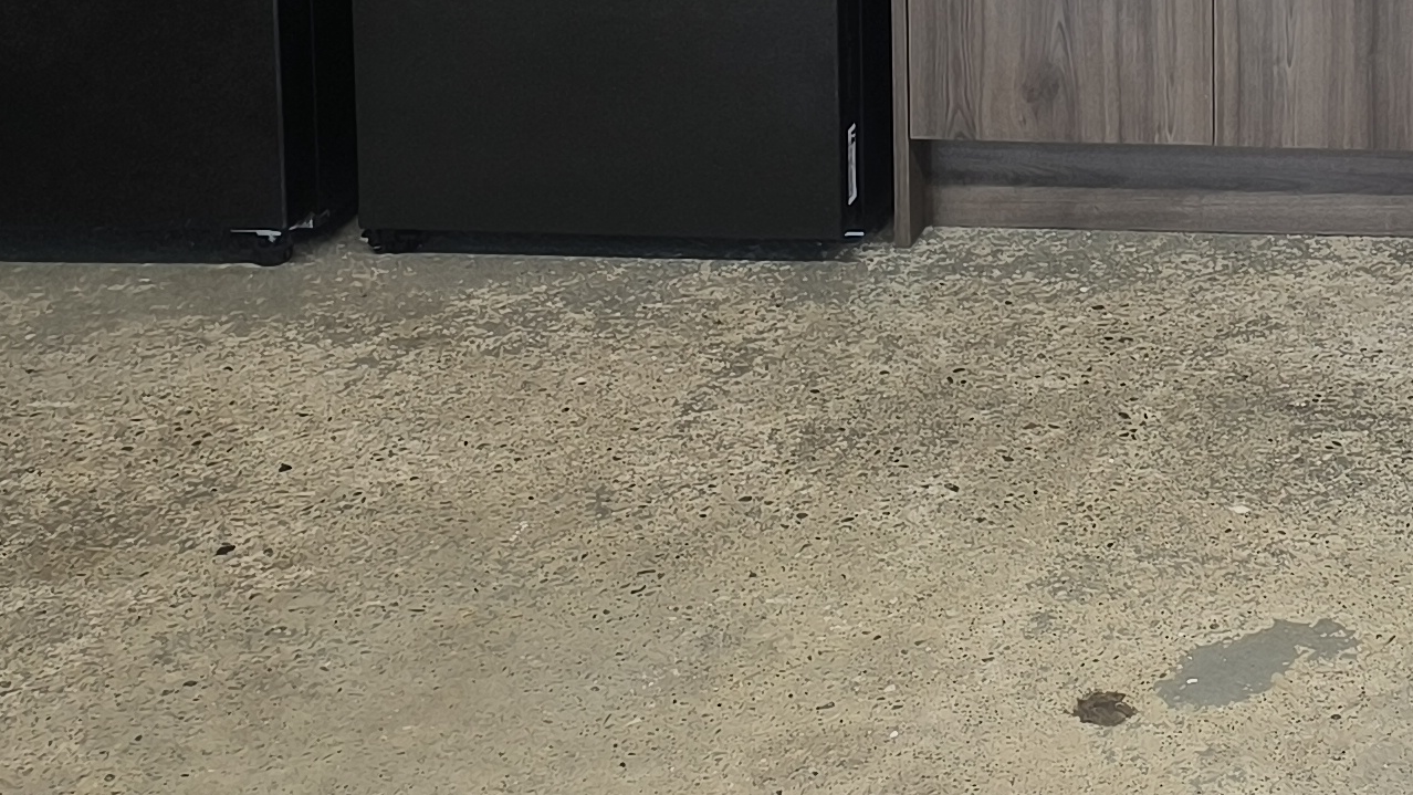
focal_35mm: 80
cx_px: 1840
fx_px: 2997
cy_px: -683
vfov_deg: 13.4
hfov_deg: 23.4
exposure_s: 1/100
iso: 320
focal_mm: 6.14
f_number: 1.65
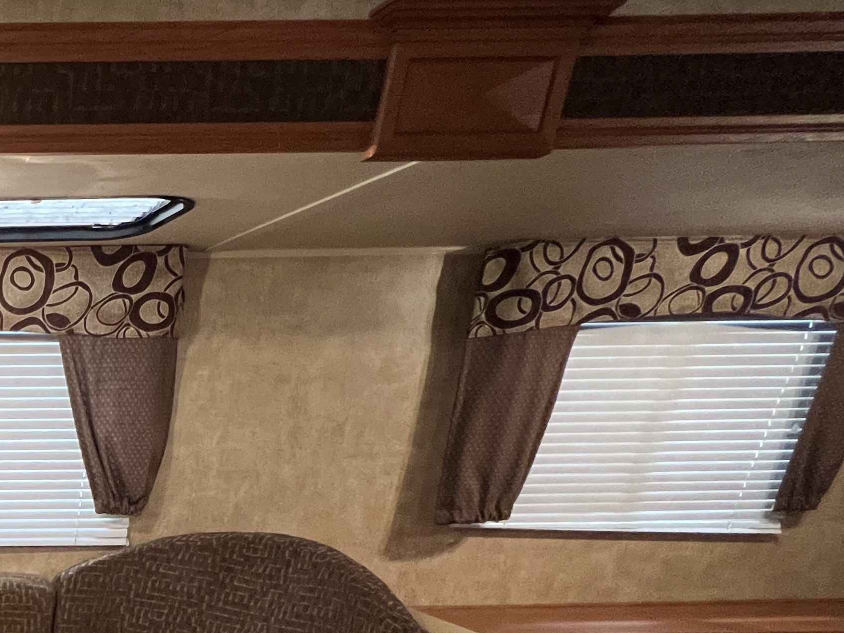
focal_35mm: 31
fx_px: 756
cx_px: -144
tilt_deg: -23.6
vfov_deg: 36.4
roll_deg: +0.0
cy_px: 739
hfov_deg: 41.8
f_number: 1.8
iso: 500
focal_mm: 1.57
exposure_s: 1/60
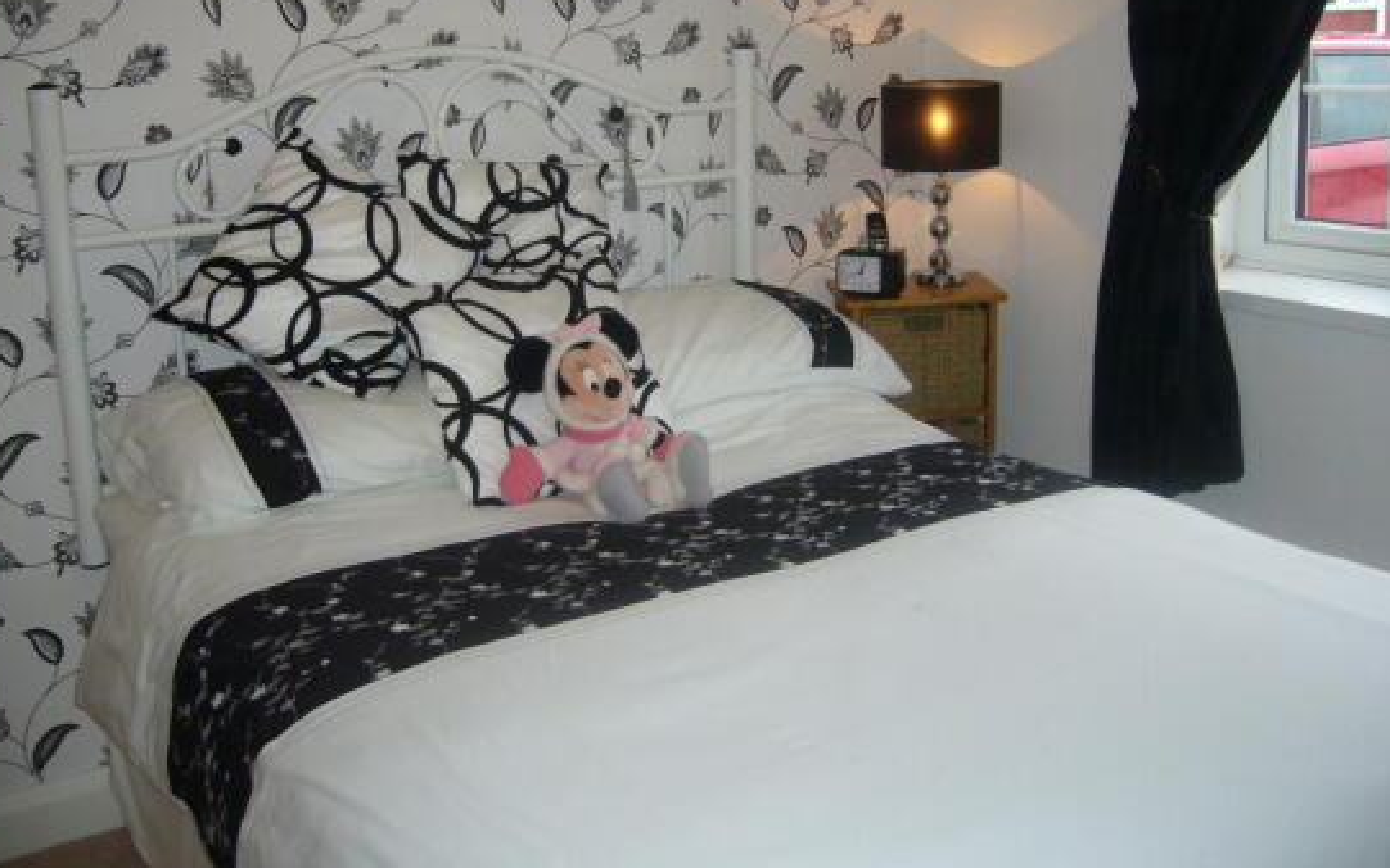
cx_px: 716
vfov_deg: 31.8
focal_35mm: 40
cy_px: 320
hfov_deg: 49.3
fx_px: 1515
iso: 125
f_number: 2.8
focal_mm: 5.8
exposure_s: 1/60
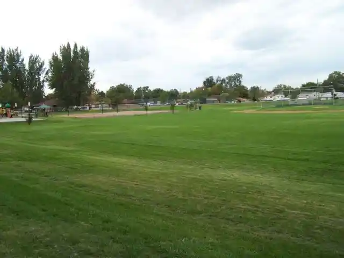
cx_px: 172
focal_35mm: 38
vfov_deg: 37.7
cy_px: 129
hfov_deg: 49.0
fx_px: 378
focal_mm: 6.3
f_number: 2.8
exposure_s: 1/500
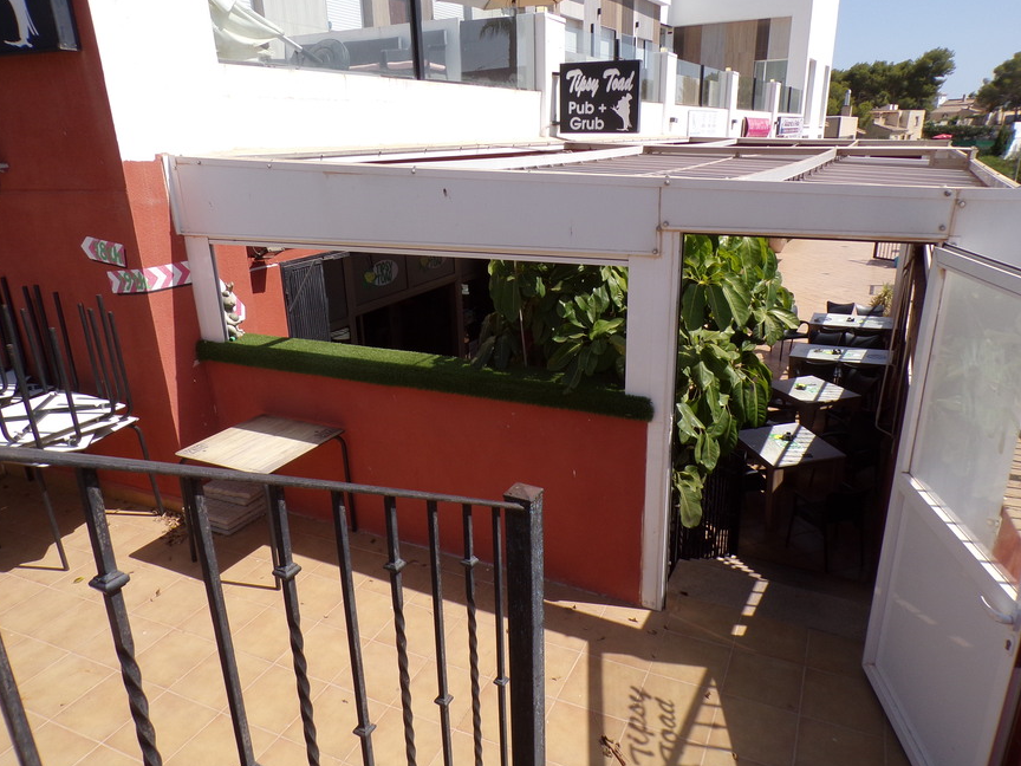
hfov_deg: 69.4
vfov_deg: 54.9
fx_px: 737
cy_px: 375
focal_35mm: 25
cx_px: 514
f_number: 5.8
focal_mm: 4.3
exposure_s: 1/400
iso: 80
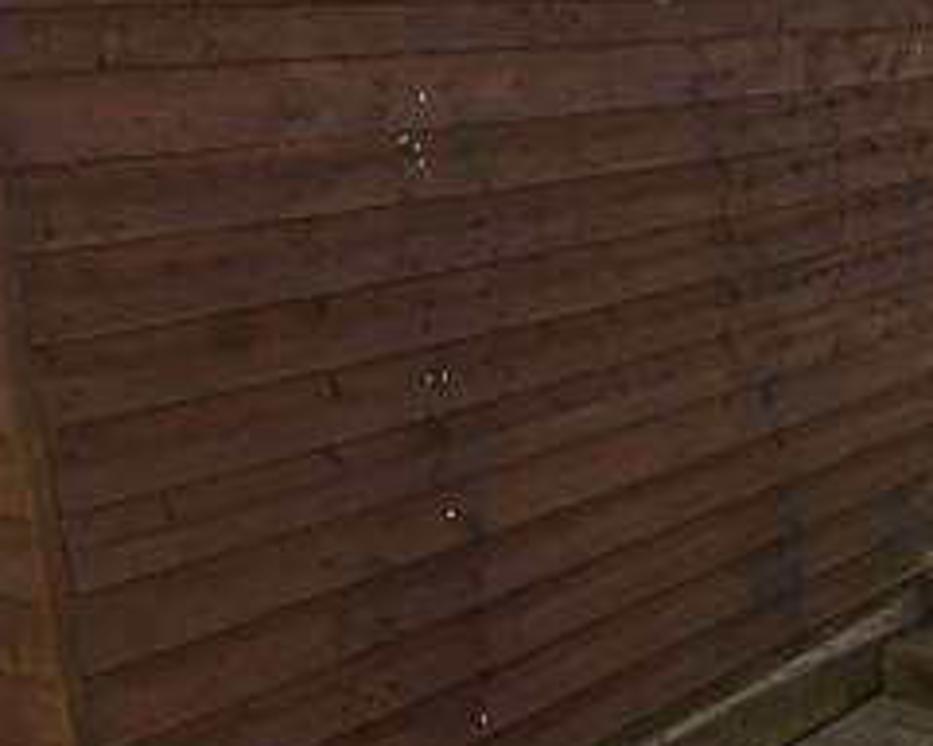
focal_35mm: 60
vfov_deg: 25.3
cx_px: 1275
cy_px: 258
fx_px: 1657
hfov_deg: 25.9
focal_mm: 10
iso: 200
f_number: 10
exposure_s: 1/160
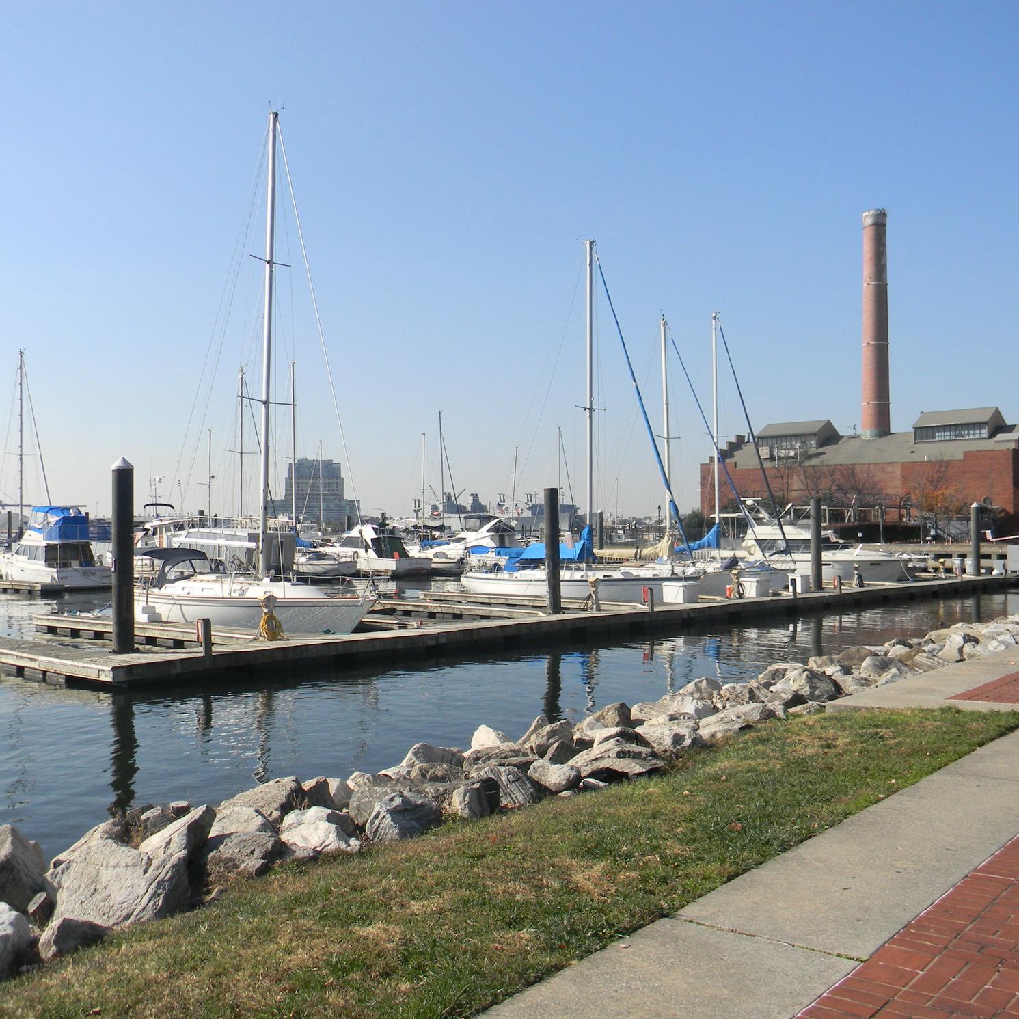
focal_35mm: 34
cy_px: 511
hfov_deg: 48.3
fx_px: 1132
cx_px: 438
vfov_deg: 48.5
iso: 112
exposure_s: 1/345
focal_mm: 5
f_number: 7
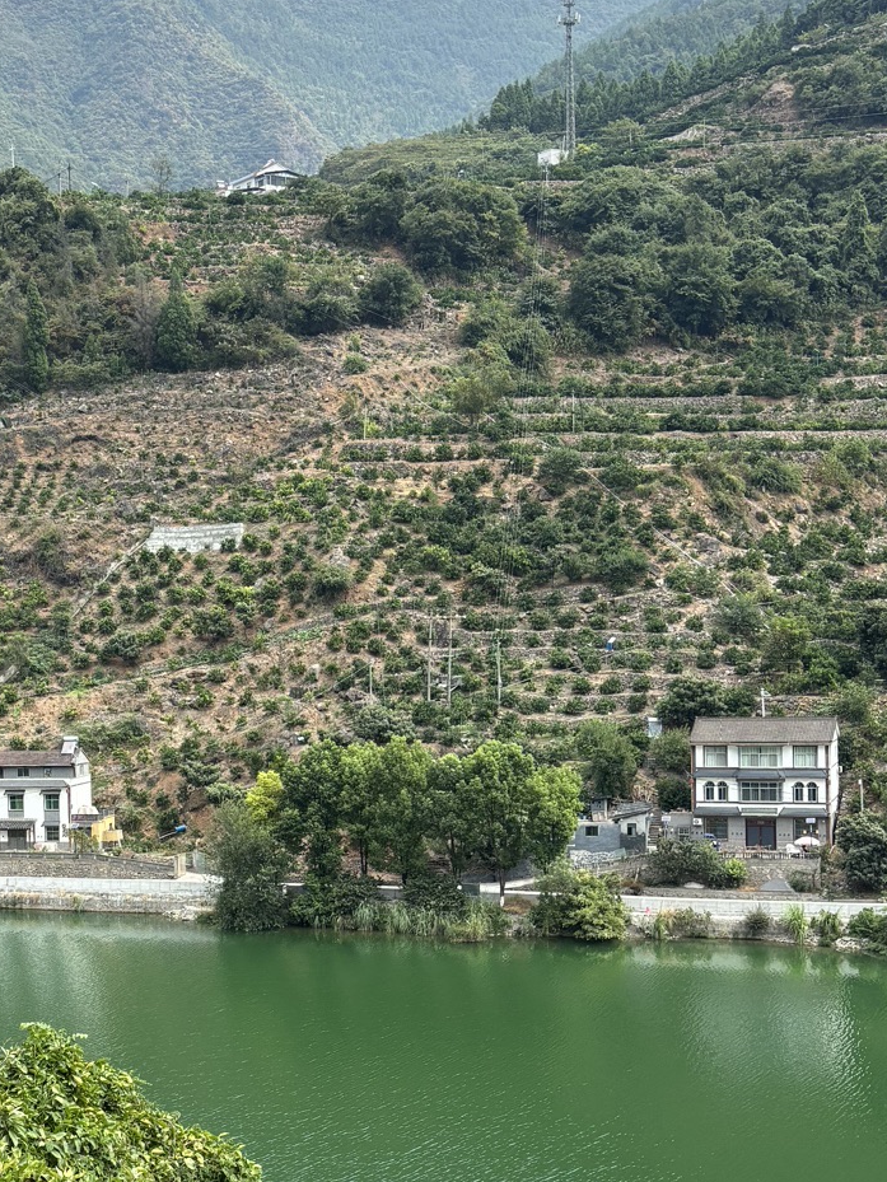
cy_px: 721
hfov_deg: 25.6
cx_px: 165
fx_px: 1913
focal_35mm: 56
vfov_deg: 34.2
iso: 50
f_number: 1.6
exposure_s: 1/1295
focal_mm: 5.96
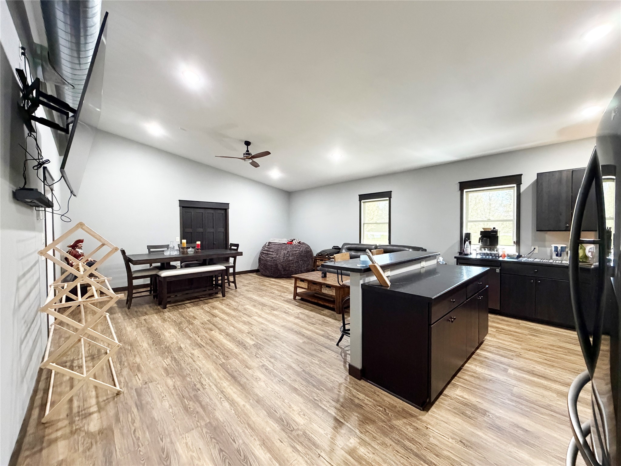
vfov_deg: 85.7
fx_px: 251
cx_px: 310
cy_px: 233
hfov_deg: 102.1
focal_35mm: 14
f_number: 2.2
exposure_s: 1/60
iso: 800
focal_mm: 2.22
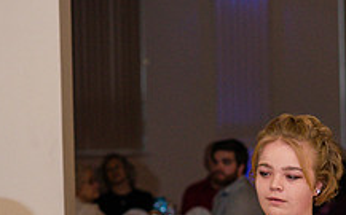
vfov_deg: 5.6
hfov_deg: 9.0
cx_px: 301
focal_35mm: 232
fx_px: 2185
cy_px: 192
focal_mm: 85
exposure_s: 1/200
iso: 800
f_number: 3.2
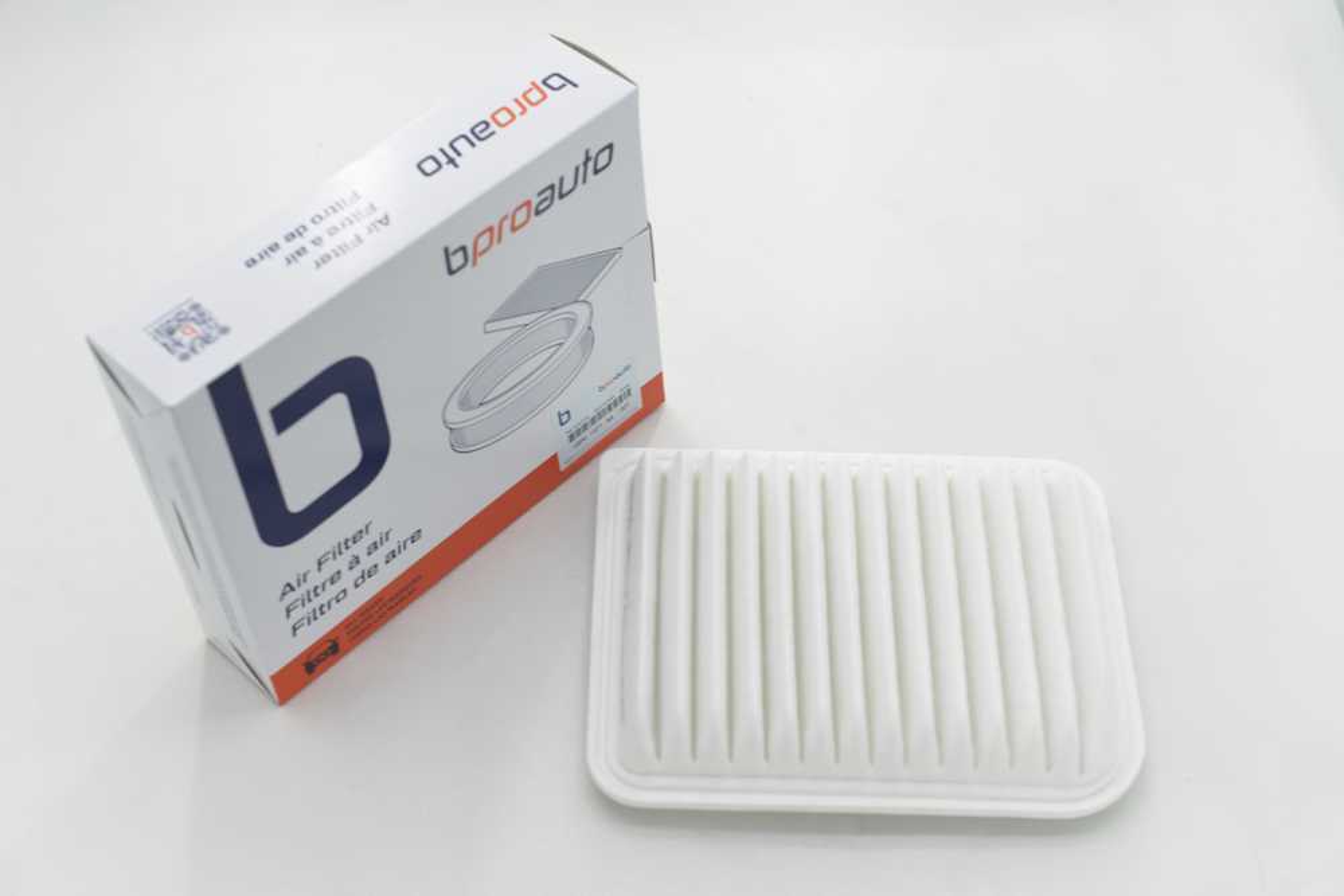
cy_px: 448
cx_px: 672
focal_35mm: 50
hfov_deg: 39.6
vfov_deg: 27.0
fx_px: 1867
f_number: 4.5
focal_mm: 50
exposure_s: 1/80
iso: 100
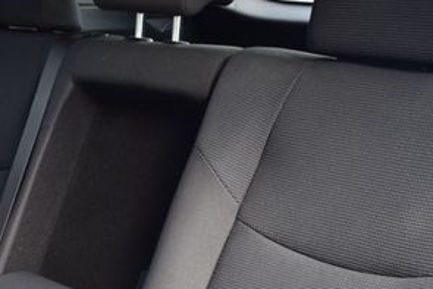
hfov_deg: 30.9
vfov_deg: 20.9
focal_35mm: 65
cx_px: 173
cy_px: 147
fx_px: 782
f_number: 7.1
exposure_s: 1/40
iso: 400
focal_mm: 20
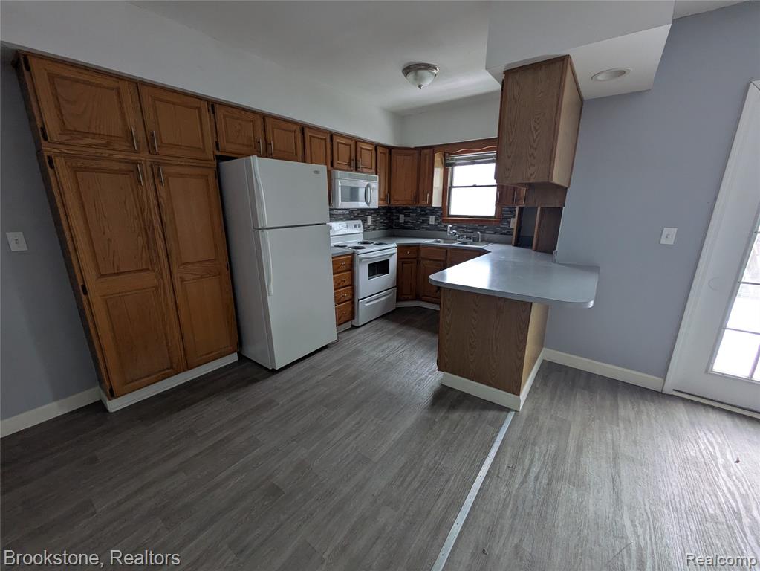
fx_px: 307
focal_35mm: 14
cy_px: 286
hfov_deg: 102.0
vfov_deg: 85.7
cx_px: 380
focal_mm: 1.83
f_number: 2.2
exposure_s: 1/120
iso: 131
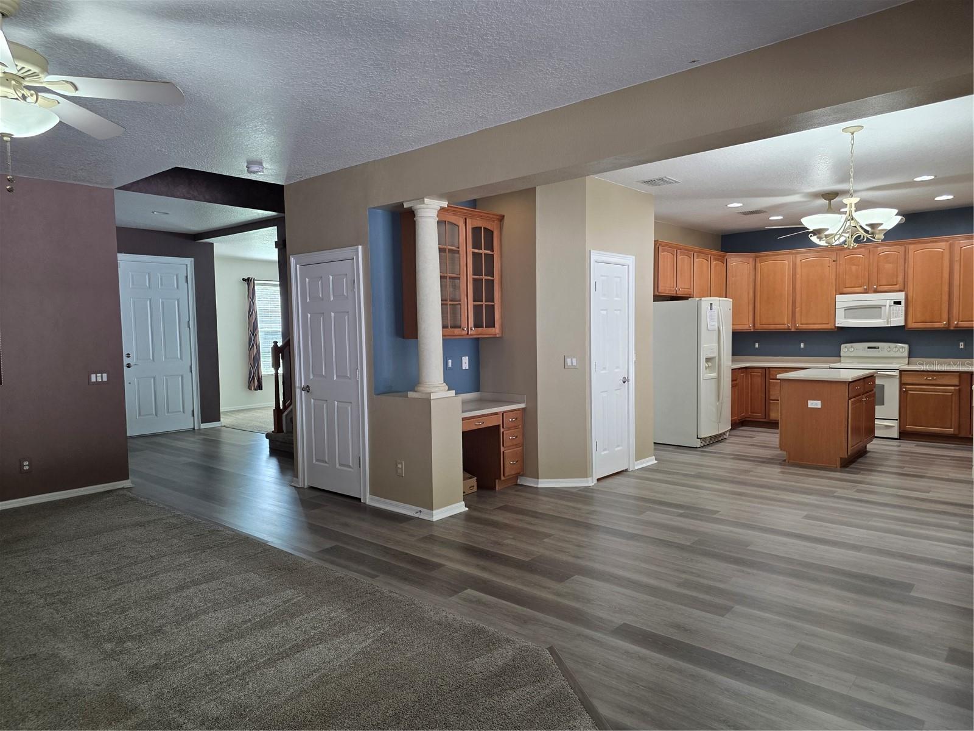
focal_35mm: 23
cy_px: 366
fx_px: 647
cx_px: 487
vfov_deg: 58.9
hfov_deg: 73.9
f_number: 1.7
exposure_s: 1/120
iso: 200
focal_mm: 6.25
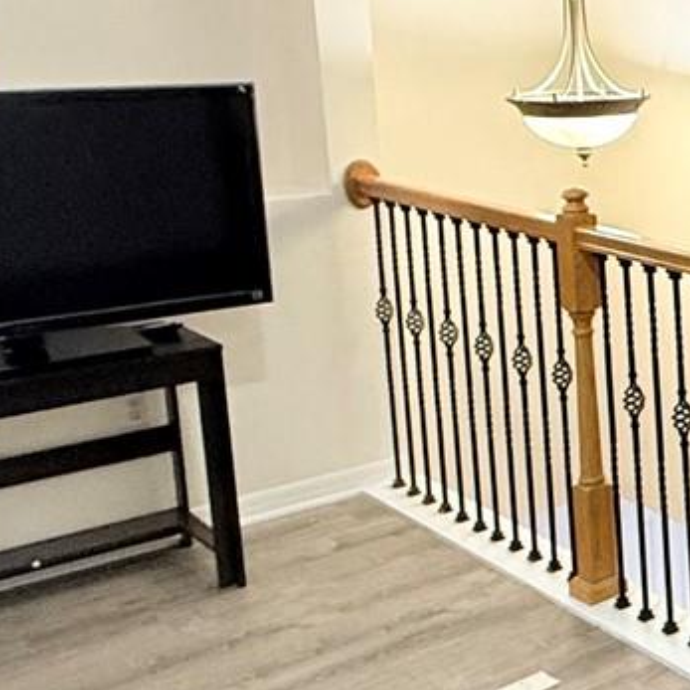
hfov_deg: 21.5
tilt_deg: -9.2
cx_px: 1191
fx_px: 1285
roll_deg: -1.1
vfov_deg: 29.7
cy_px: 205
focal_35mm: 57
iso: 320
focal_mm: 2.22
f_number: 2.2
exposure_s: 1/60
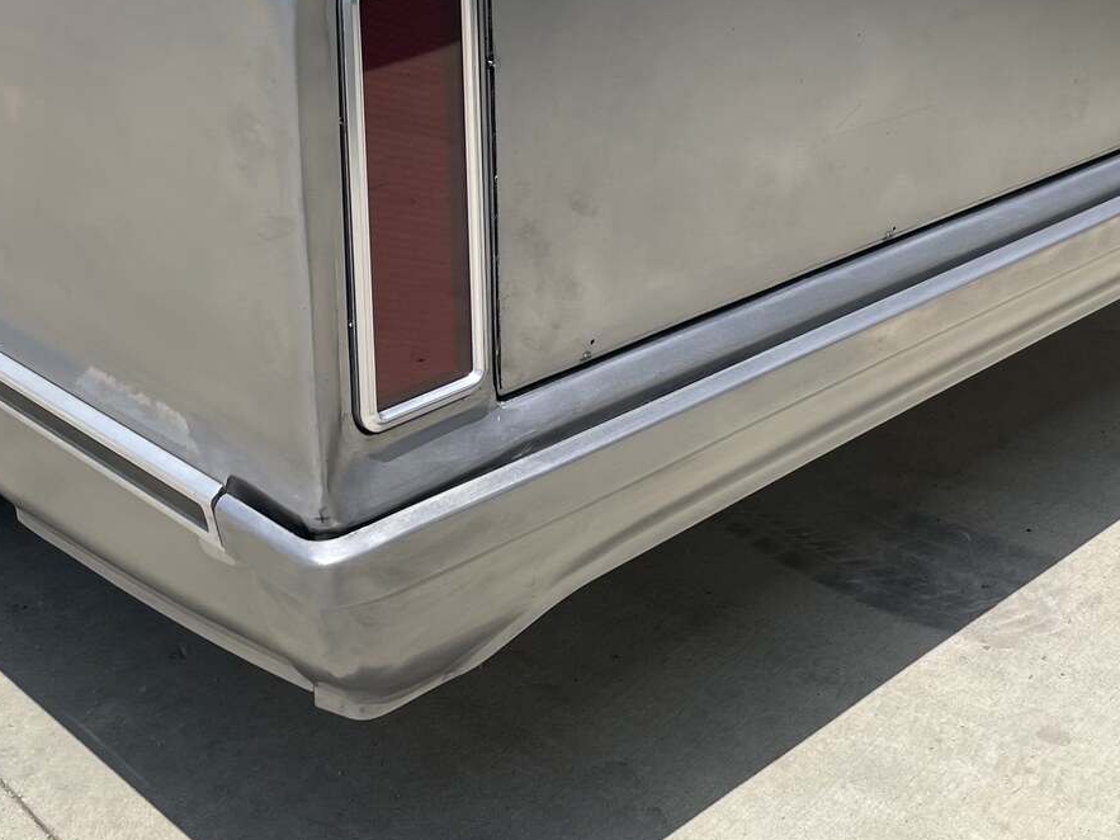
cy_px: 9
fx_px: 1715
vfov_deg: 26.1
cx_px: 618
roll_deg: -1.8
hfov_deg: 36.1
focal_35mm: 53
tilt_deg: -13.3
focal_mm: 4.2
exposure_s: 1/4000
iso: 32
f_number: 1.6
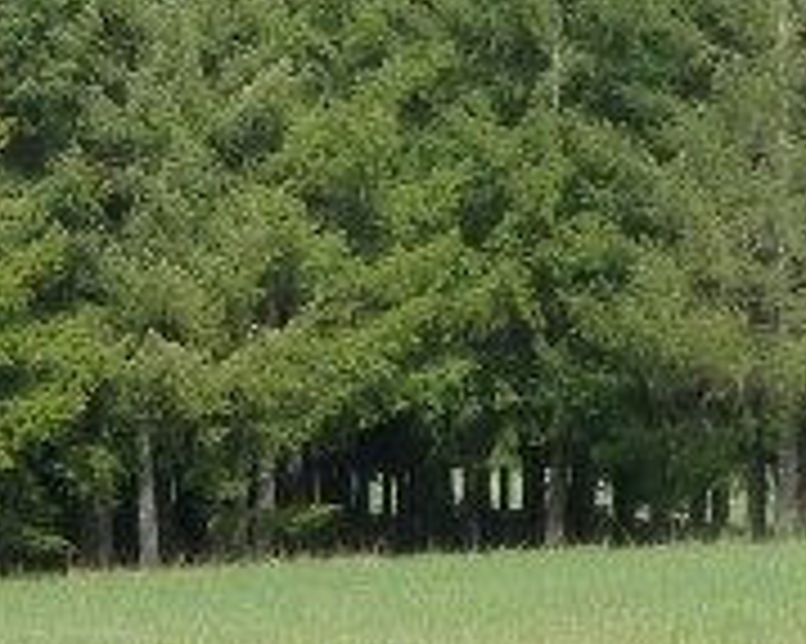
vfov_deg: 4.7
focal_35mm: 330
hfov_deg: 5.9
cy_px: 459
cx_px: 333
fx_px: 7868
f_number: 3.9
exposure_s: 1/320
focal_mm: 9.7
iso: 125
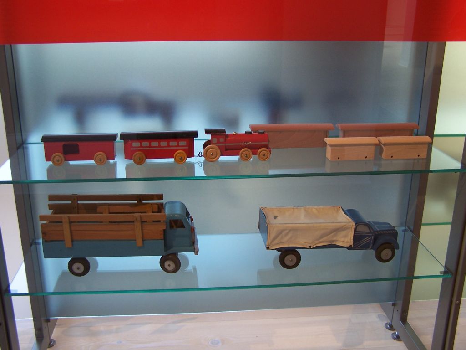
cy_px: 175
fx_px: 512
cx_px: 233
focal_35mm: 38
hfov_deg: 49.0
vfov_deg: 37.7
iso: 80
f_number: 2.8
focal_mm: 6.3
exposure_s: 1/45
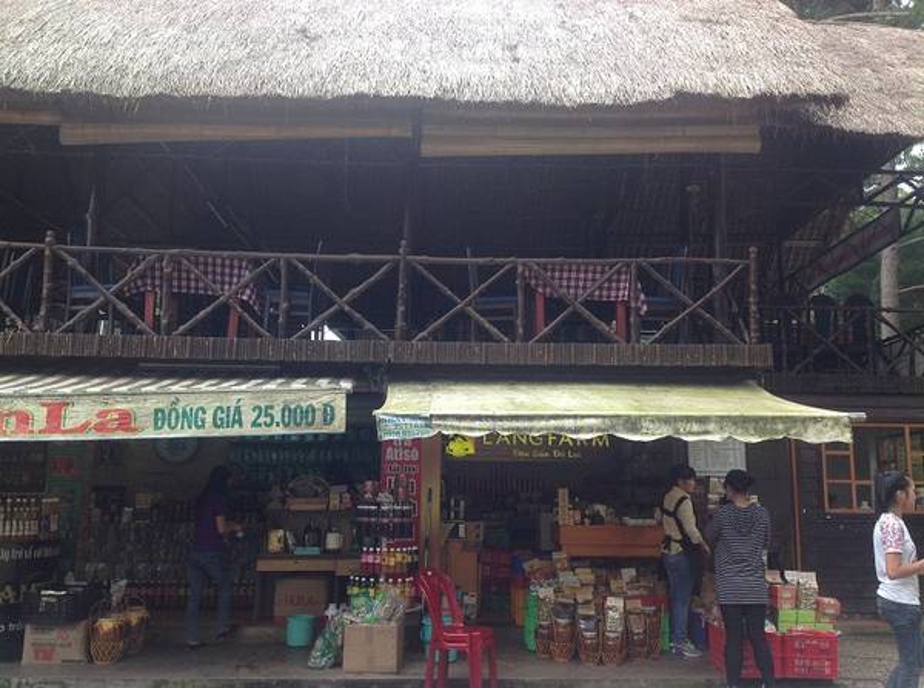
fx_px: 932
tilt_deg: +11.7
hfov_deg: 52.7
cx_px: 462
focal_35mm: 35
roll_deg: -0.1
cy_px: 344
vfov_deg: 40.5
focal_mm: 4.28
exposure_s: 1/308
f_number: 2.4
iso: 50
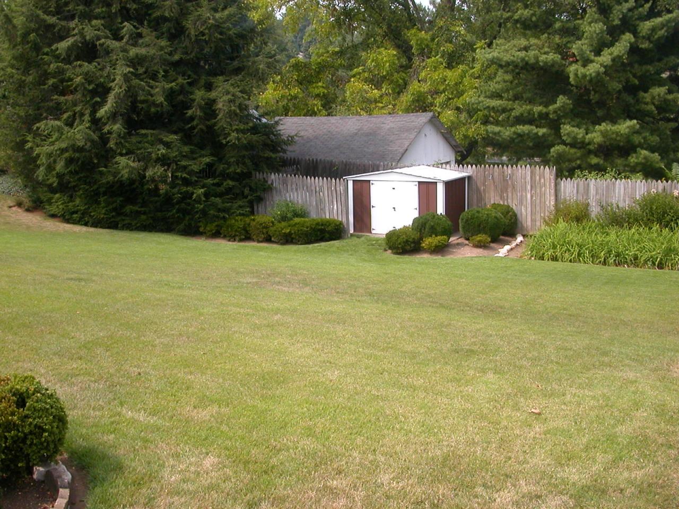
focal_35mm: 37
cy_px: 254
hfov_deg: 50.1
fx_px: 726
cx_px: 340
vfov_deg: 38.7
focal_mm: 5.6
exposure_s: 1/291
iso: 100
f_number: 4.5
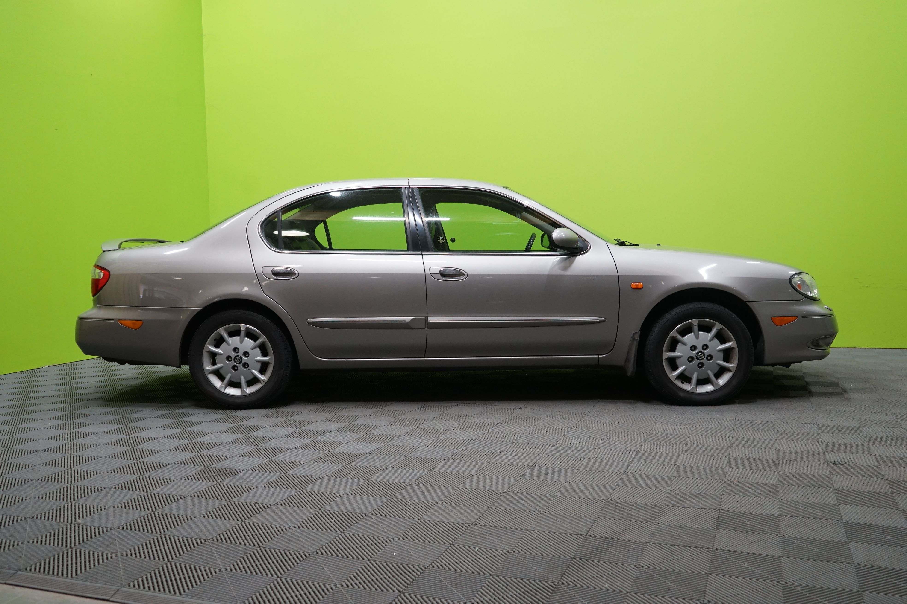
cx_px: 454
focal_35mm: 32
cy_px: 302
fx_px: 806
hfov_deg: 58.7
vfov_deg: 41.1
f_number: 4
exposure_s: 1/160
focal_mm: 32
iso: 1250
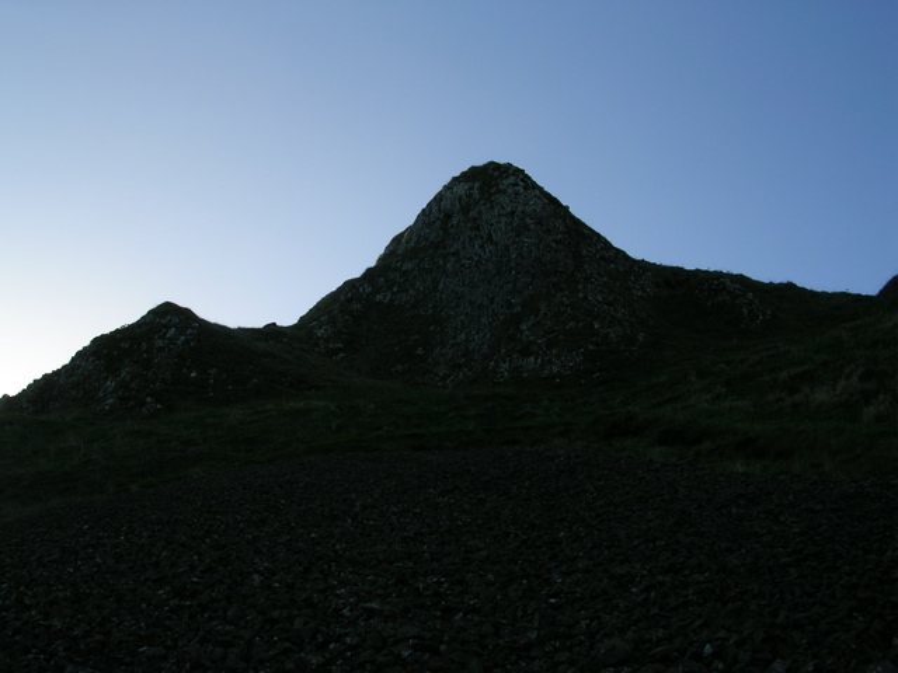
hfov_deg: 49.0
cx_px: 449
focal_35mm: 38
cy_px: 336
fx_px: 986
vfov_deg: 37.7
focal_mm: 5.8
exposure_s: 1/259
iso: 50
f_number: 5.6
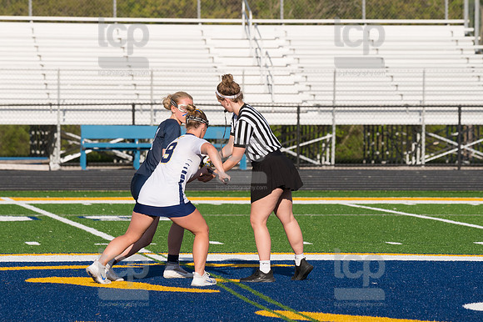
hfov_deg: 7.1
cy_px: 161
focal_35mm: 292
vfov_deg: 4.7
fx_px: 3915
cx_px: 242
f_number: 5.6
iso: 250
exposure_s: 1/1600
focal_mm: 195
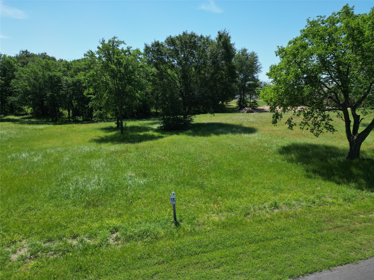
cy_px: 140
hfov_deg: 71.6
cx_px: 187
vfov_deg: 56.8
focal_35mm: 24
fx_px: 259
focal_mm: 6.72
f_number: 1.7
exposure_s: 1/2500
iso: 120
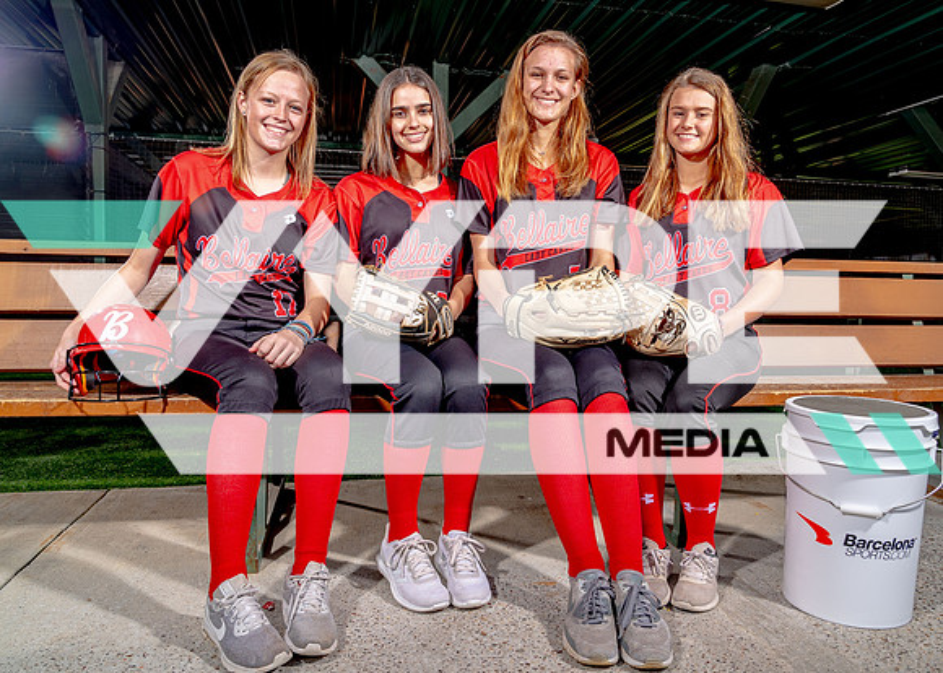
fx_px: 698
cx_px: 489
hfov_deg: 68.1
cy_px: 336
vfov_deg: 51.5
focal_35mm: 26
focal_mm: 24
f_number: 8
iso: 100
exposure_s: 1/125
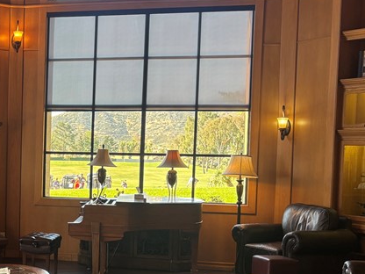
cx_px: 1
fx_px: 675
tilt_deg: -2.4
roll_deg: -1.3
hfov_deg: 28.4
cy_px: 173
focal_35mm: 64
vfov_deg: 22.9
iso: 64
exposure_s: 1/120
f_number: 1.6
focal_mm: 5.96
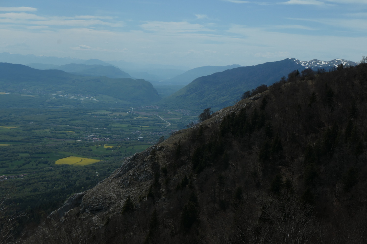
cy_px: 122
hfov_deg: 30.5
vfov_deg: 20.6
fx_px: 673
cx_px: 184
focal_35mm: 66
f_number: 8
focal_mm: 24.2
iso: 200
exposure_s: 1/1300
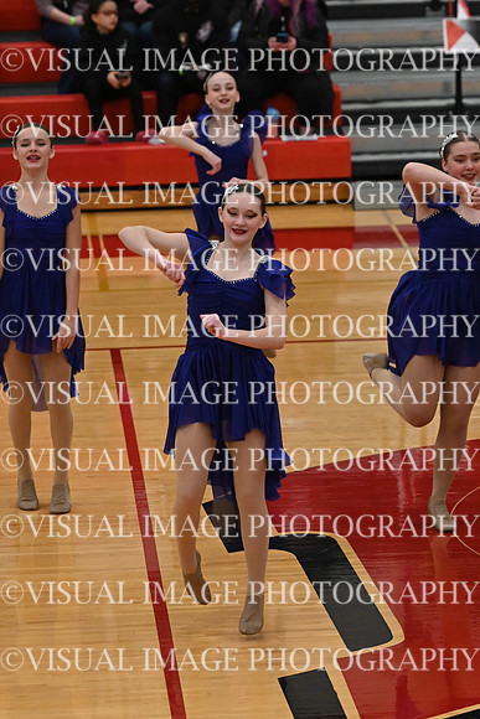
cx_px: 240
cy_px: 360
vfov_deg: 9.5
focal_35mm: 217
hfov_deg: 6.3
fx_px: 4337
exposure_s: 1/400
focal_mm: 145
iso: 5000
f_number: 4
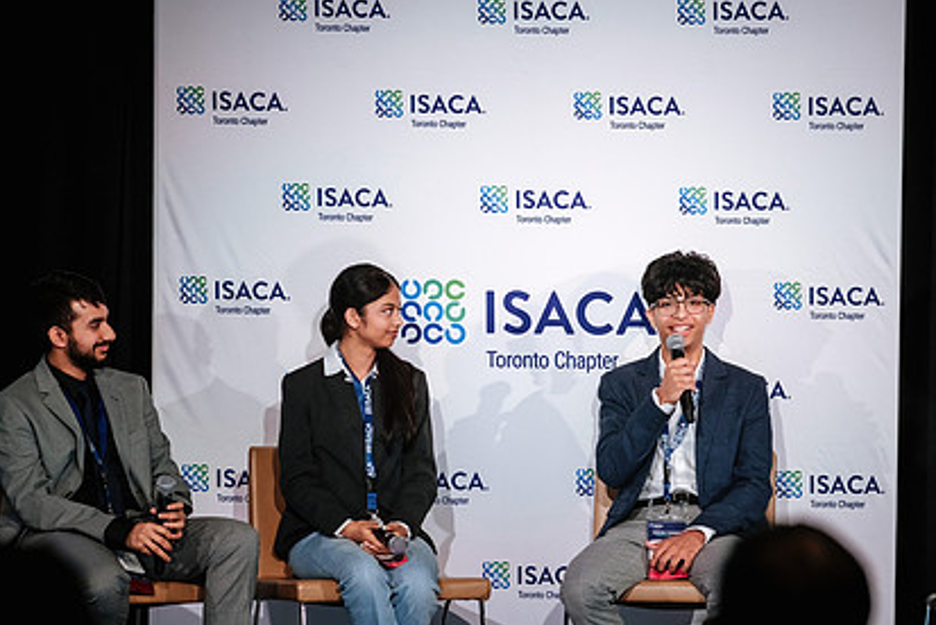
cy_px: 397
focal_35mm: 233
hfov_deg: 8.8
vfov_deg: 5.9
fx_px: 6062
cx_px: 460
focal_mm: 110.6
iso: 800
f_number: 2.8
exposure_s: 1/80
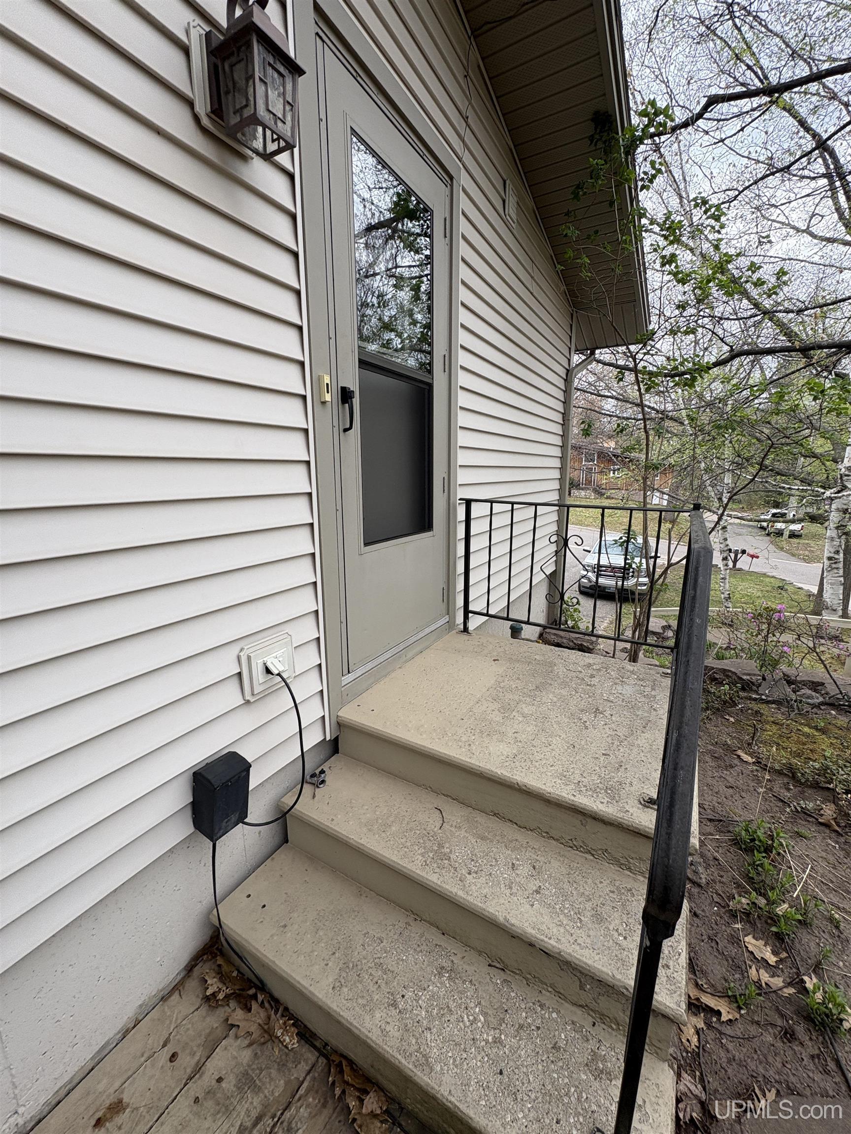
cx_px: 426
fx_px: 459
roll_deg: +0.8
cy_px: 567
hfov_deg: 85.7
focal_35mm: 14
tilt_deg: -7.2
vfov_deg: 102.1
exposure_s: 1/332
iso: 40
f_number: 2.2
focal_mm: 2.22
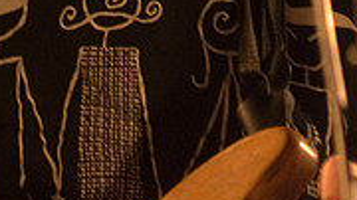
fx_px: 2299
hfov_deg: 8.9
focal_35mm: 243
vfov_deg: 4.9
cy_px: -166
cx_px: 114
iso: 1600
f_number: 2.8
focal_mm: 62
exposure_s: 1/40
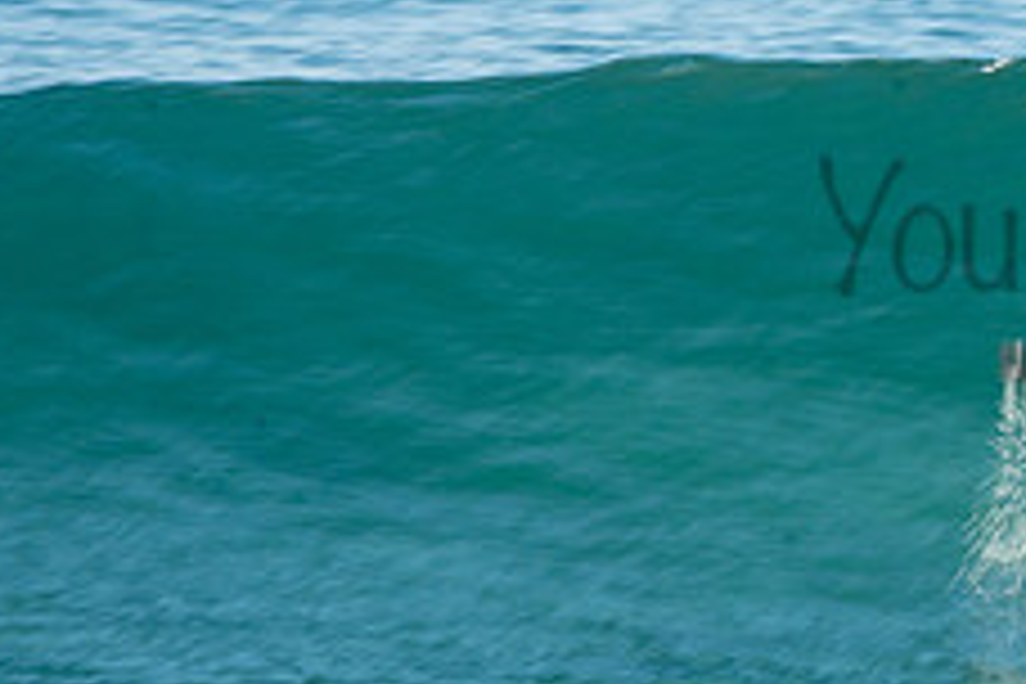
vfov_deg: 0.9
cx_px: 1282
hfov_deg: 1.3
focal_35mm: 1529
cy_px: 187
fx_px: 43573
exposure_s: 1/30
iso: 100
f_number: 22
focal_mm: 400
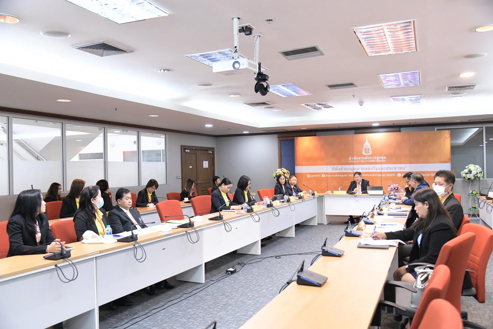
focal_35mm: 30
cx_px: 246
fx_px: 411
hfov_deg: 61.9
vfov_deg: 43.6
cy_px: 164
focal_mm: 30
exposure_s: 1/50
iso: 1600
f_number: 4.5
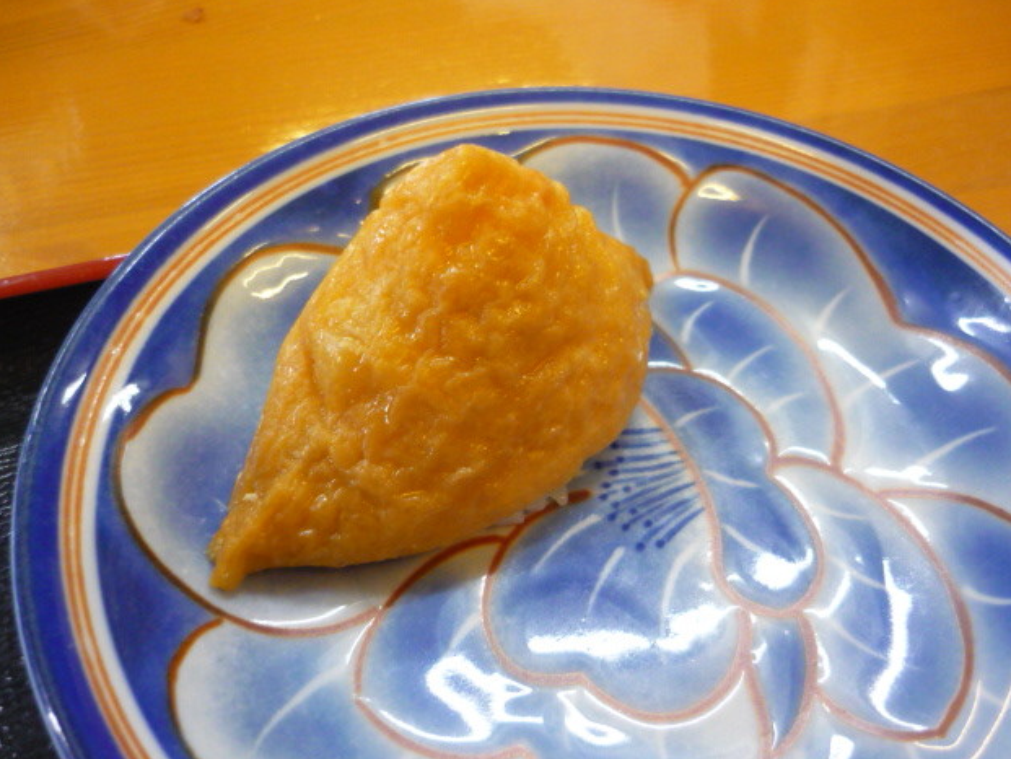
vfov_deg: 41.8
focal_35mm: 34
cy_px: 383
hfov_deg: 53.9
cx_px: 518
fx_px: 993
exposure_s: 1/25
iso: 400
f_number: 2.8
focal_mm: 5.5
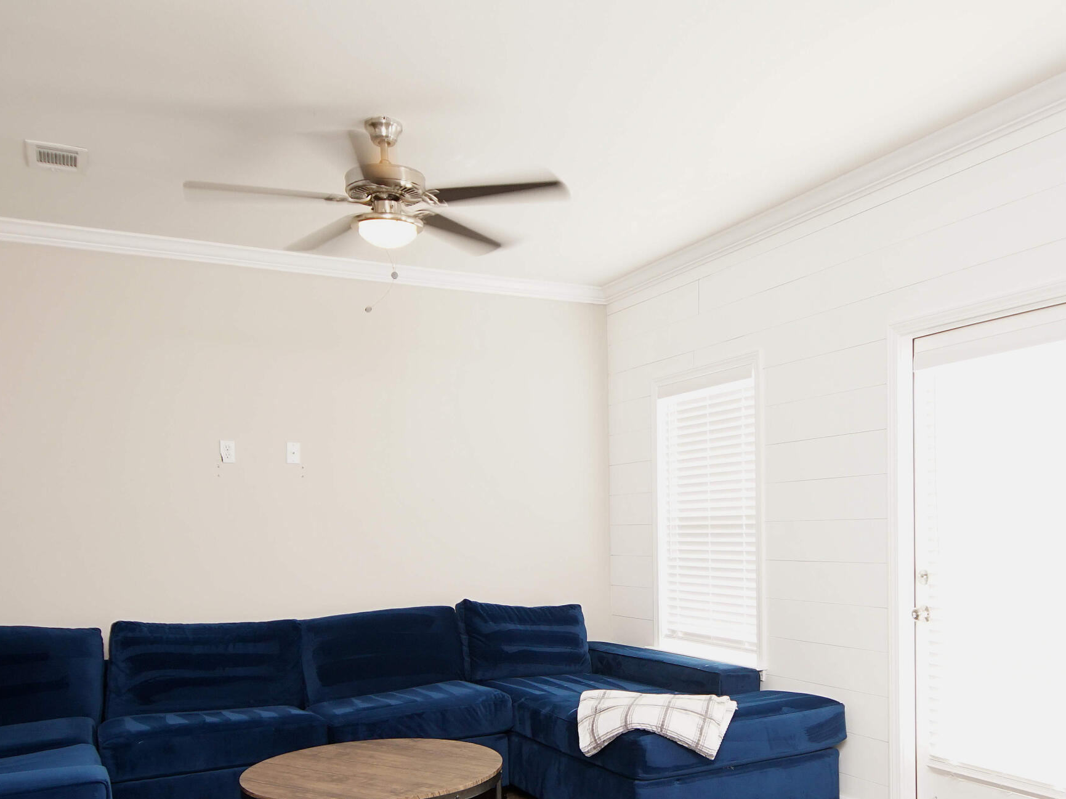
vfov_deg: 45.8
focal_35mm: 30
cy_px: 552
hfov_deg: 59.6
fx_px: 924
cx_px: 625
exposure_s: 1/60
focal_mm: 12
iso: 500
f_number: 4.5
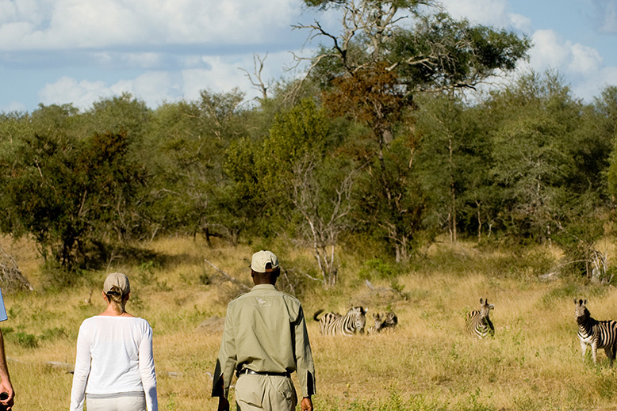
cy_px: 310
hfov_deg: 7.6
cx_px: 263
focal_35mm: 272
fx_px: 4662
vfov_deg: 5.1
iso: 100
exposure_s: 1/320
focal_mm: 120
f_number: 8
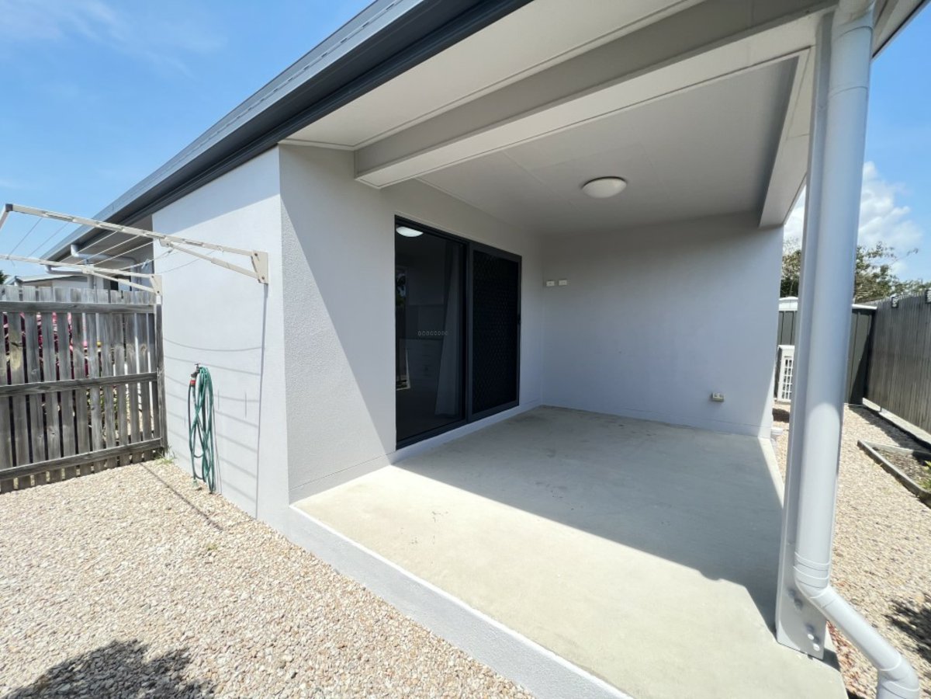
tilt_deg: -3.6
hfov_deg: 106.2
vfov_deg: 89.9
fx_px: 350
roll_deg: -0.6
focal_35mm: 13
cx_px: 466
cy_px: 350
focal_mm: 1.57
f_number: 1.8
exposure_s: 1/435
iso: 32
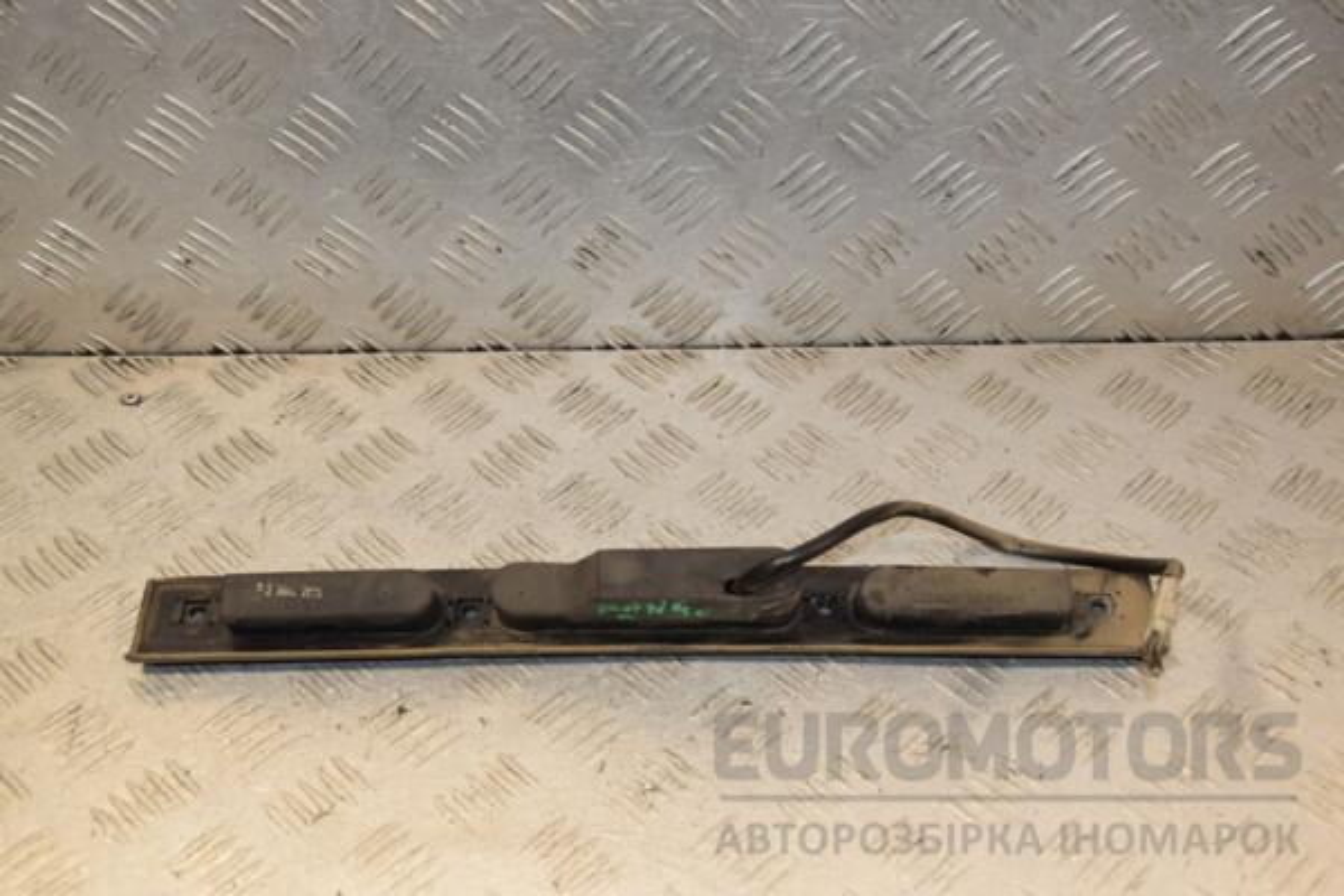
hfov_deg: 38.9
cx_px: 672
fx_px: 1904
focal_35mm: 51
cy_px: 448
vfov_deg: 26.5
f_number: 7.1
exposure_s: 1/200
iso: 800
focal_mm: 34
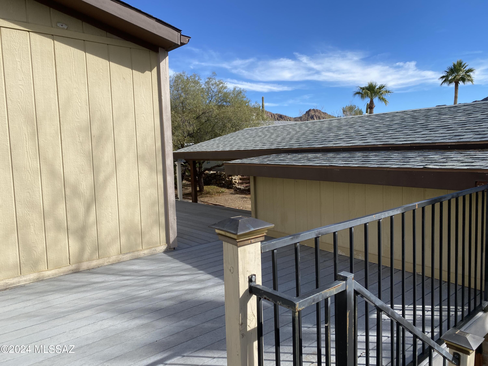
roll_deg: +2.1
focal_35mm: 26
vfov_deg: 53.1
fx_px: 367
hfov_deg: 67.3
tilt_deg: -3.9
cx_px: 244
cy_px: 183
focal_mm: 4.25
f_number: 1.8
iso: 32
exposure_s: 1/2463
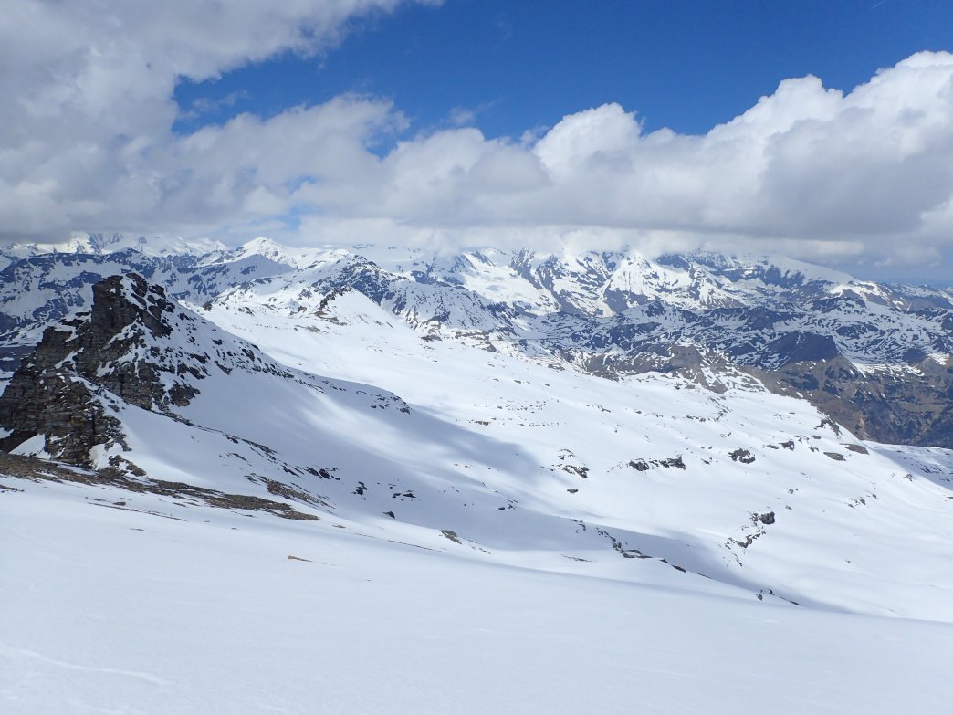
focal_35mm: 25
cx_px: 476
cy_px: 358
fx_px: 688
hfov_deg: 69.4
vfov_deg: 54.9
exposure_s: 1/1000
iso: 160
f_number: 8
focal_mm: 4.5
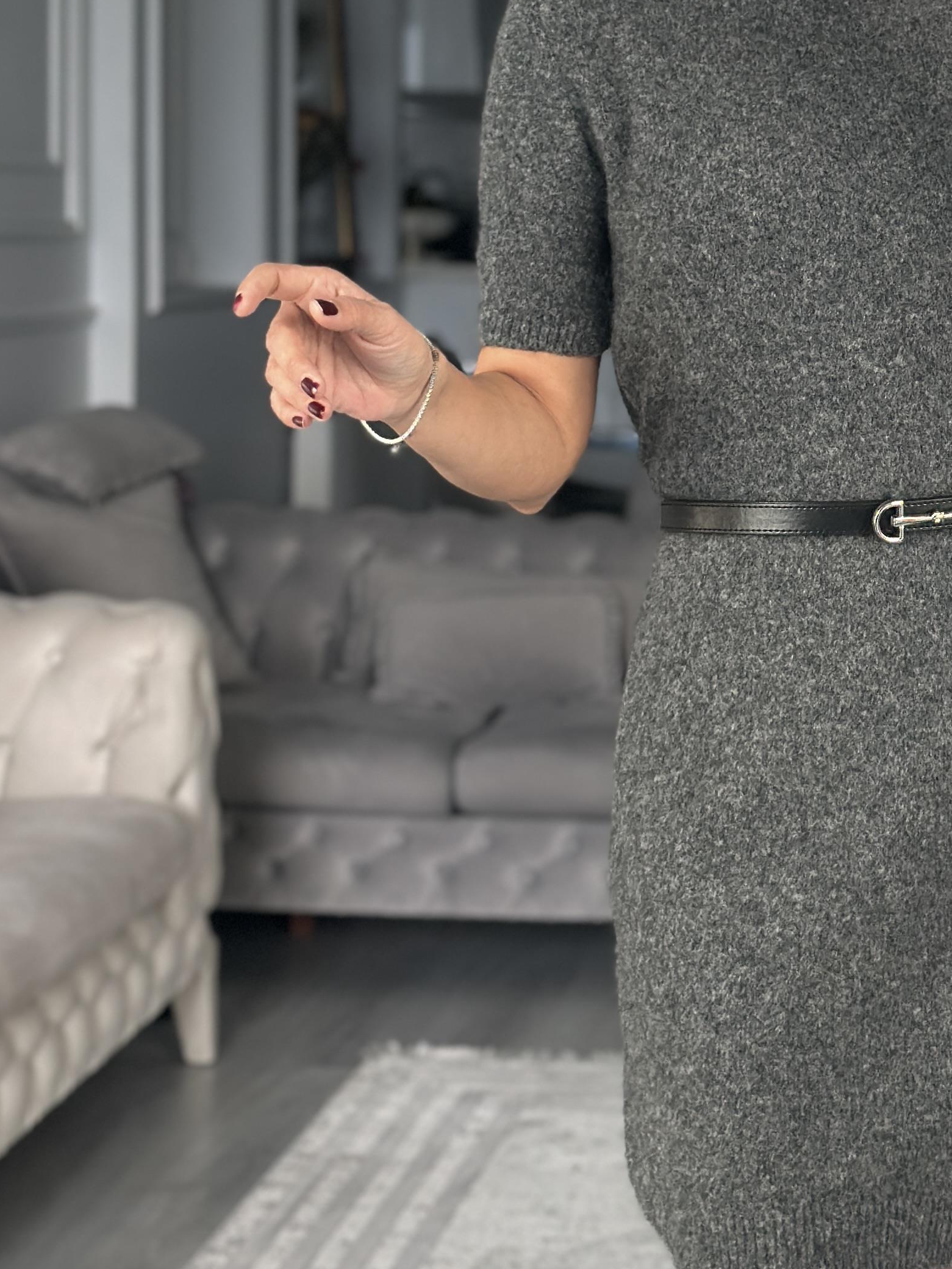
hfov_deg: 15.7
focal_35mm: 93
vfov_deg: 21.0
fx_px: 3410
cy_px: 375
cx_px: 861
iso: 125
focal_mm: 6.86
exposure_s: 1/80
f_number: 1.78
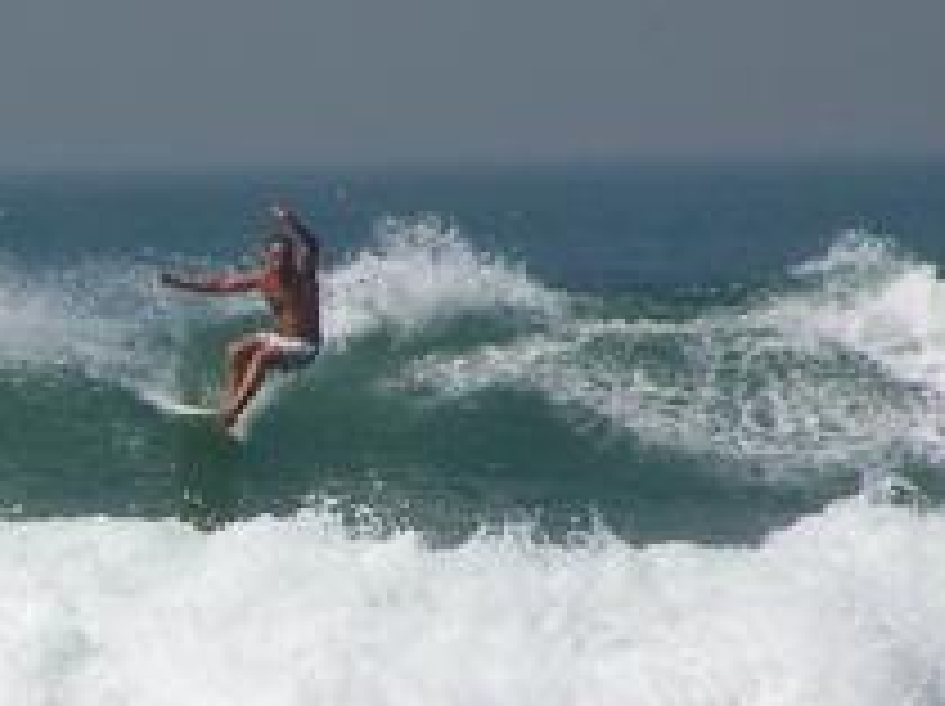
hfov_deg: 2.1
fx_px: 26205
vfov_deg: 1.5
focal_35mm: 961
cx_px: -142
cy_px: 454
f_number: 7.1
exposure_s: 1/500
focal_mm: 60.8
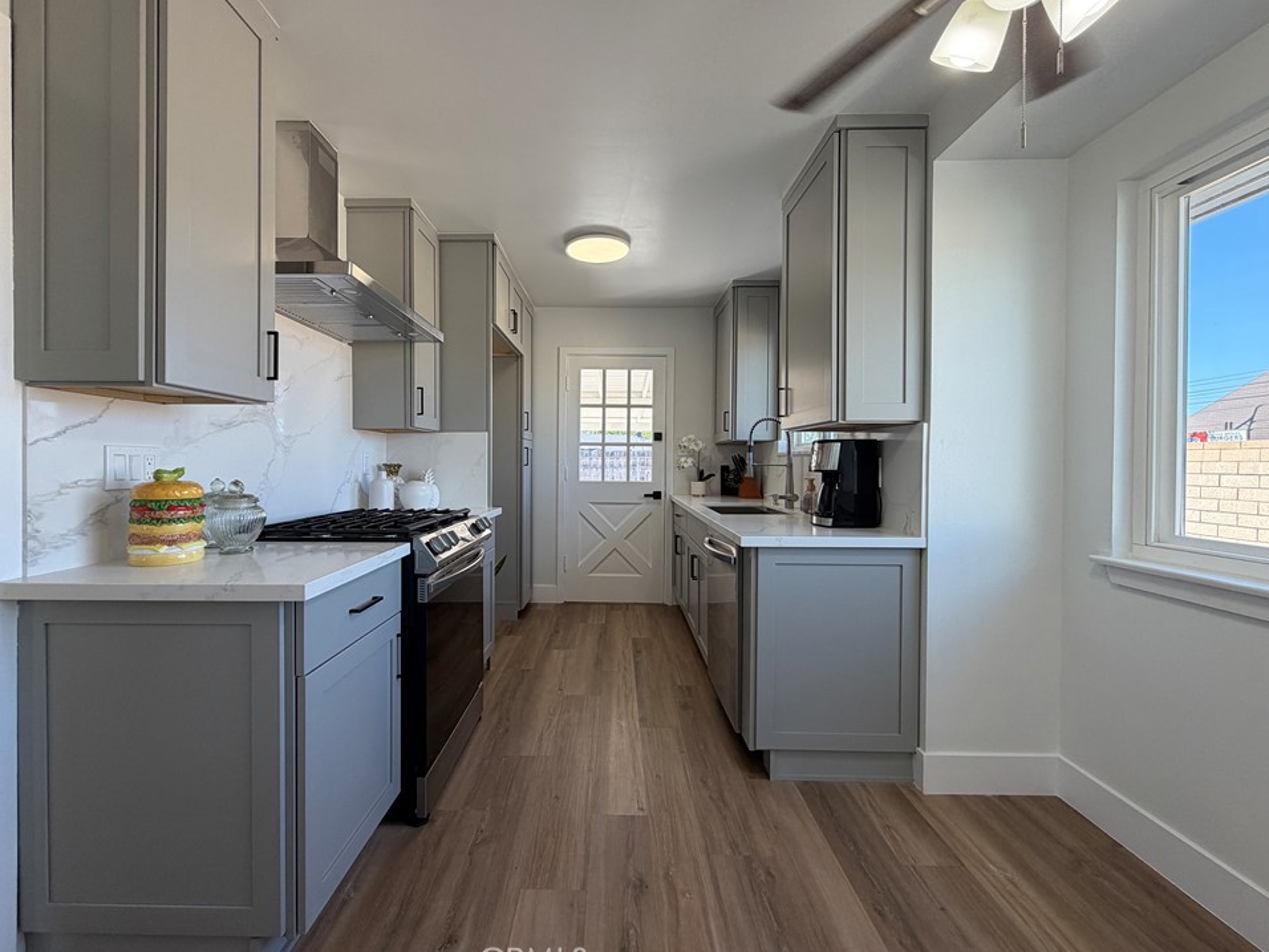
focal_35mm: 15
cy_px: 469
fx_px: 550
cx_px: 609
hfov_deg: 98.1
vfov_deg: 81.7
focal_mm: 2.22
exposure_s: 1/120
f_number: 2.2
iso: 64
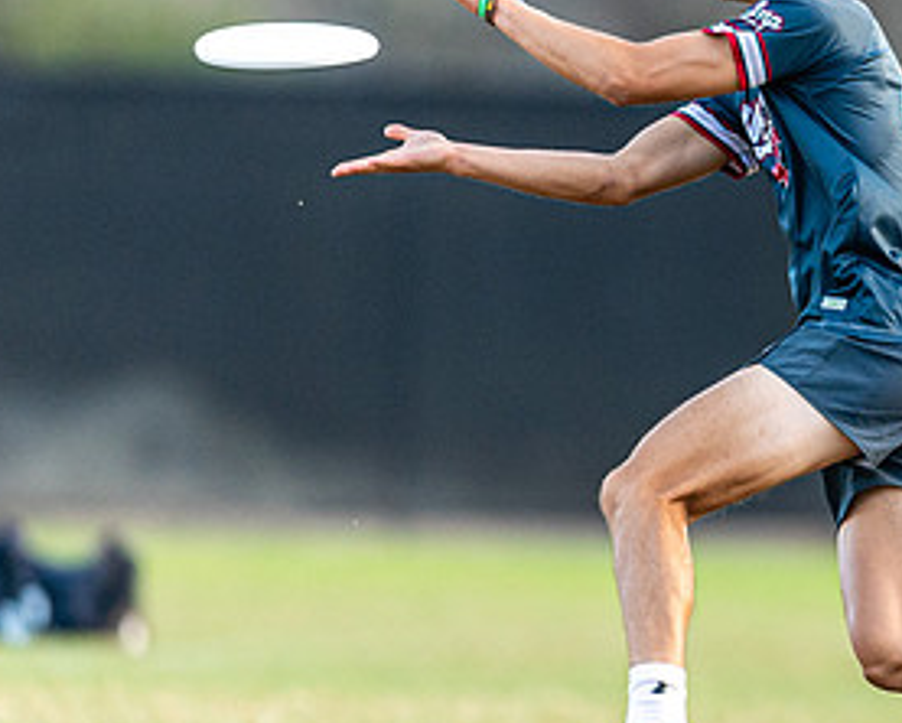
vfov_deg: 1.2
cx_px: 1064
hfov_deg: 1.5
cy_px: 282
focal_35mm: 1288
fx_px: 34408
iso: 1000
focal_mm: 400
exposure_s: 1/1000
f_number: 2.8
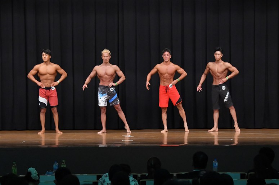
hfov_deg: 16.1
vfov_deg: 10.8
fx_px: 984
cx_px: 140
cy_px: 92
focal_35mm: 127
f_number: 5.6
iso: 8000
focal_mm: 85
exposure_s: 1/400
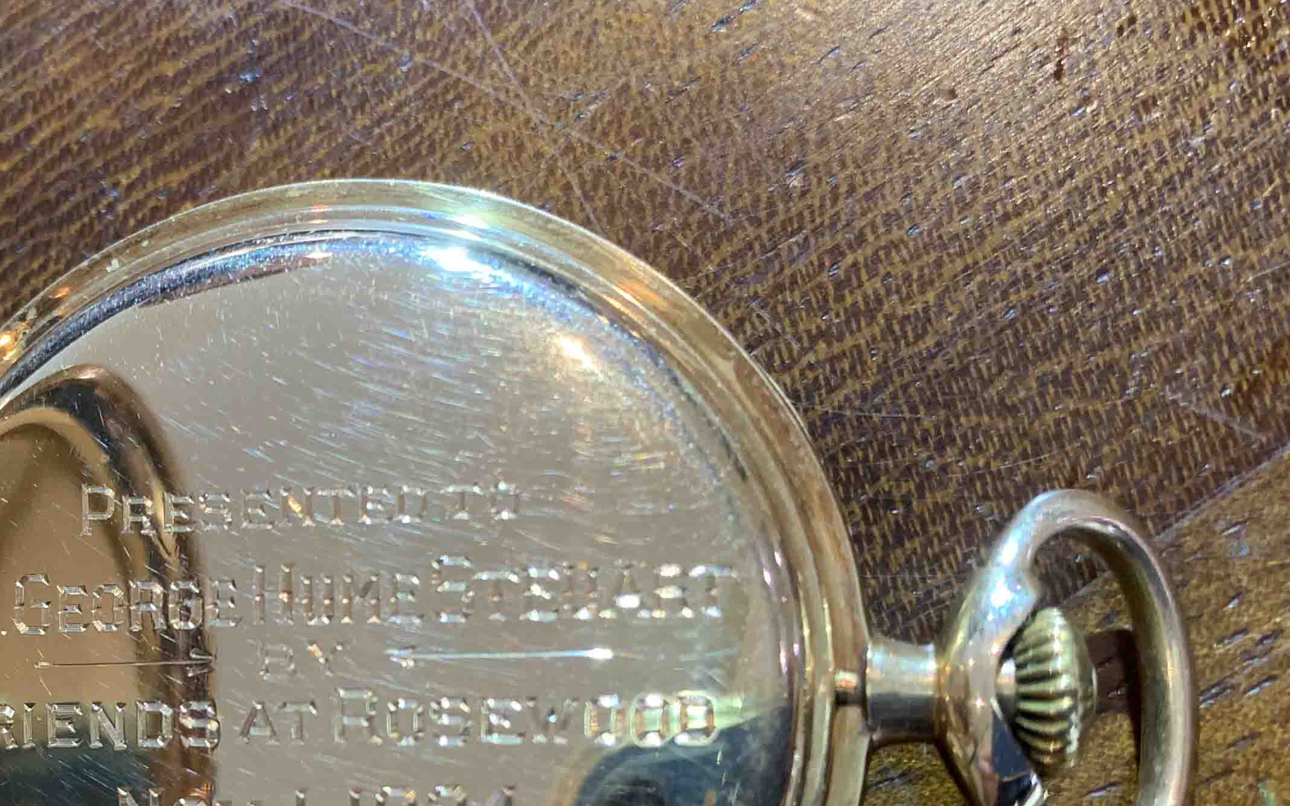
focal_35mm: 52
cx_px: 266
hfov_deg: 37.5
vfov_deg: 24.4
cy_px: 662
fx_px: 1828
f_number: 1.8
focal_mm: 4.25
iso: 160
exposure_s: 1/50
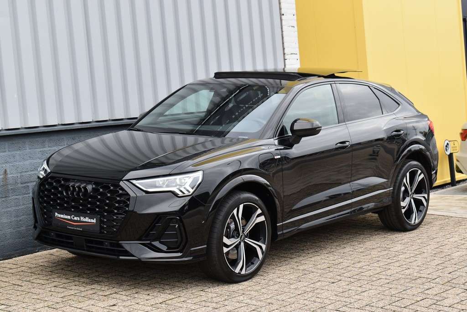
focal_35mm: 72
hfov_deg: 28.1
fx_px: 934
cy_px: 156
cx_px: 234
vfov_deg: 19.0
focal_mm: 48
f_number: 8
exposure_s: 1/250
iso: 320
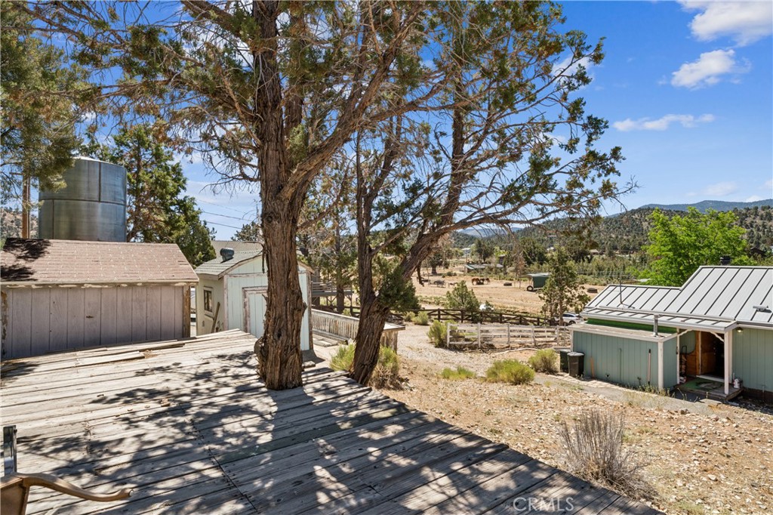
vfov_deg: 61.4
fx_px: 434
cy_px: 258
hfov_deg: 83.4
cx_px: 386
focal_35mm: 20
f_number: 22
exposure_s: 1/25
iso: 100
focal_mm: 20.2
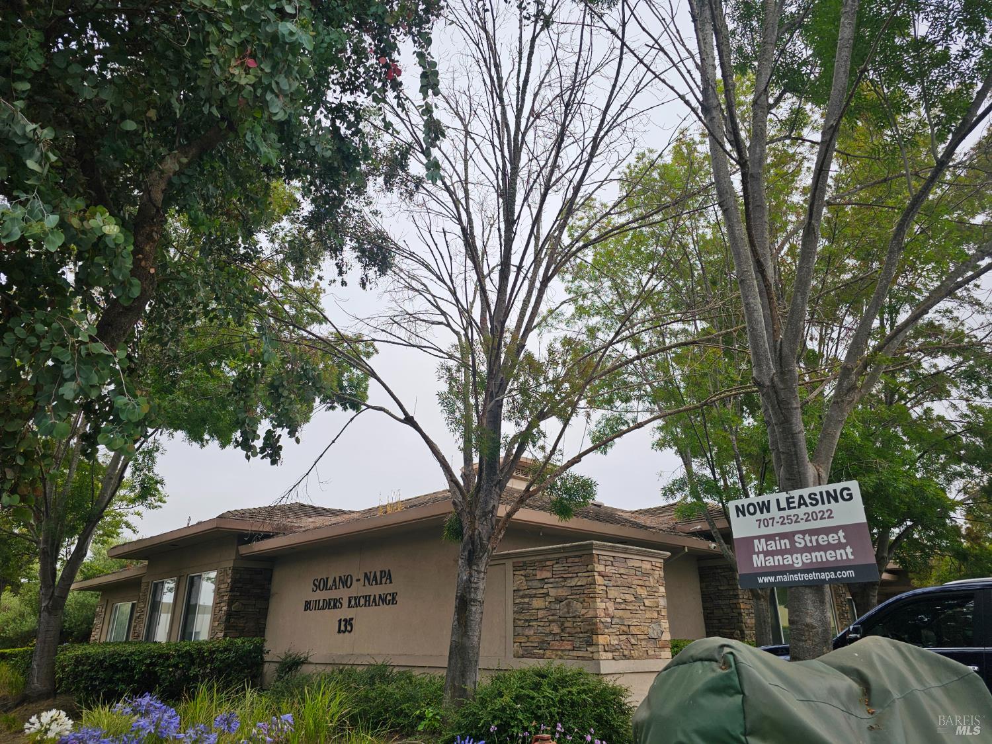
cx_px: 496
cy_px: 372
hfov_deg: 73.9
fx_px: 659
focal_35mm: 23
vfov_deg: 58.9
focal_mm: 6.3
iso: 10
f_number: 1.7
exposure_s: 1/428
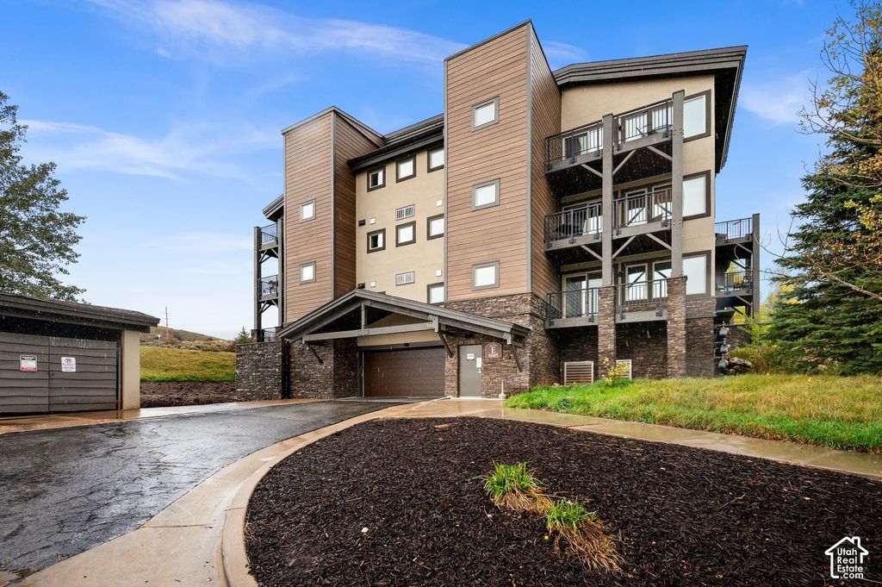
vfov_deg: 77.2
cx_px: 441
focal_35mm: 15
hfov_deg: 100.4
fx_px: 367
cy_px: 294
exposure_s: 1/500
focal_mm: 15
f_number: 7.1
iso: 500
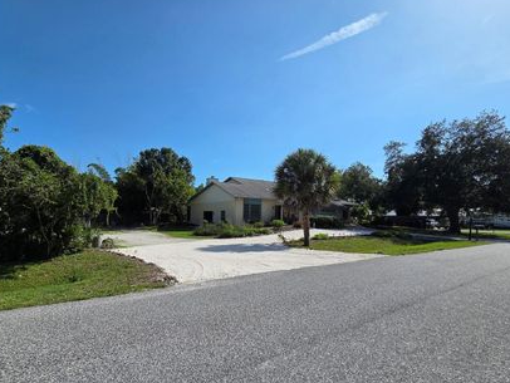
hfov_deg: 93.7
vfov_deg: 77.7
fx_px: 236
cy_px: 219
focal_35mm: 16
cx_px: 216
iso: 50
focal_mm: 2.2
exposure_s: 1/2723
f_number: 2.2
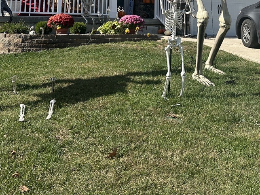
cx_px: 144
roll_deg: -1.3
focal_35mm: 56
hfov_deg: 34.3
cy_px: -28
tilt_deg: +8.0
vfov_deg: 24.1
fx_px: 421
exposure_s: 1/3472
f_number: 1.78
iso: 80
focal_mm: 6.86
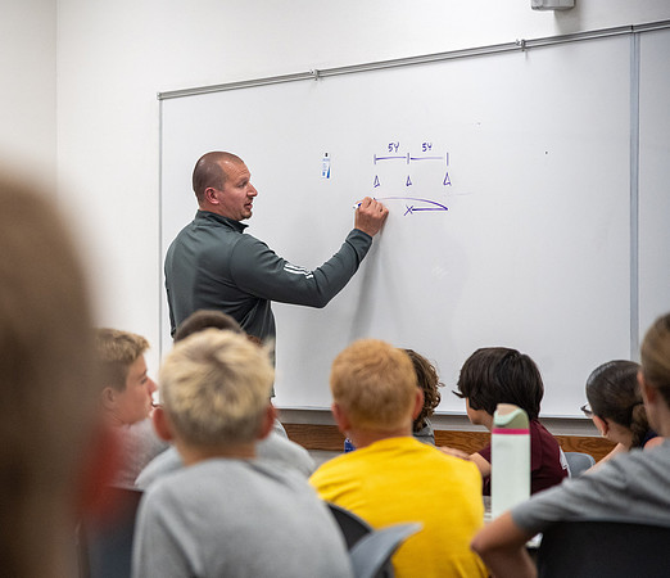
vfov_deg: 10.4
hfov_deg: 12.0
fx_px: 3181
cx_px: 194
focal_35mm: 156
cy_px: 317
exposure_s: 1/320
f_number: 4
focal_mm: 120
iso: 1000
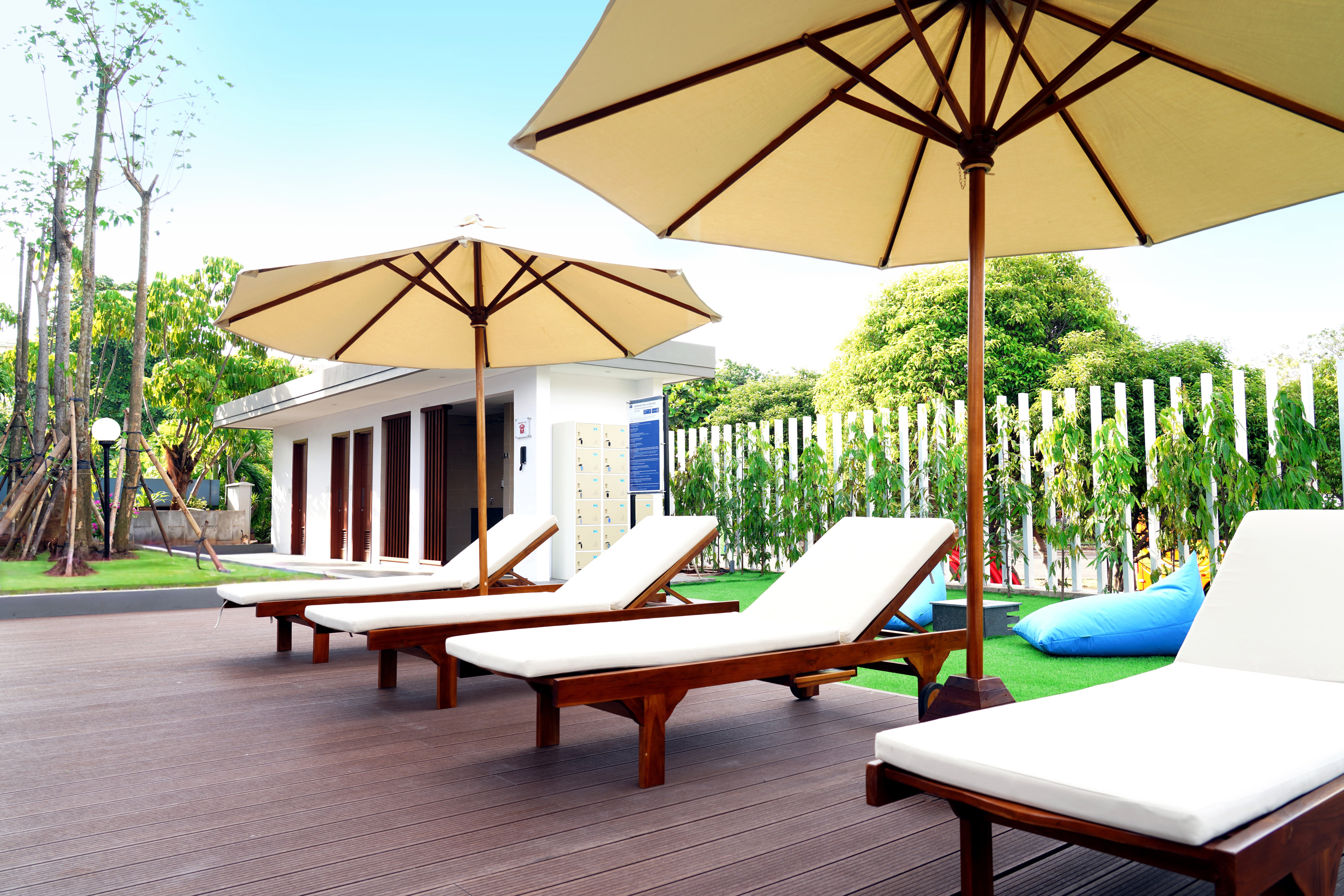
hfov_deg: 71.5
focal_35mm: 25
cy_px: 448
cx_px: 672
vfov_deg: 51.3
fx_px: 933
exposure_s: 1/60
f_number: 6.3
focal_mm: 25
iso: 200
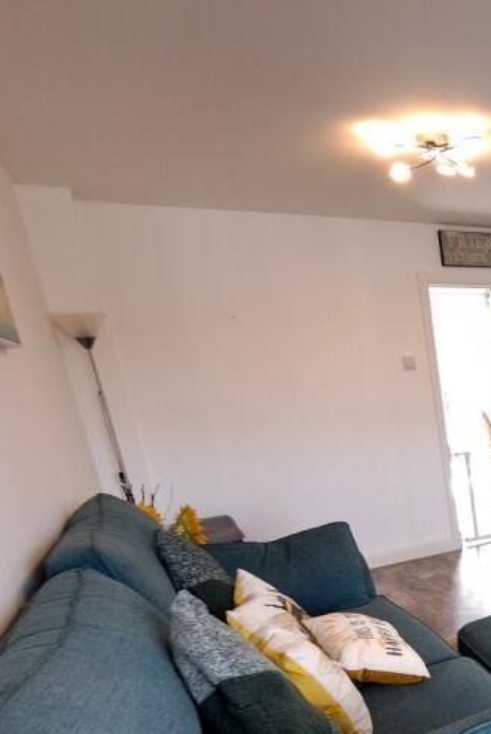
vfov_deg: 61.1
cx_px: 609
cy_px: 568
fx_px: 572
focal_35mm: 28
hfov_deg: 35.2
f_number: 2.2
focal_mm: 1.74
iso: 80
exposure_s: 1/50
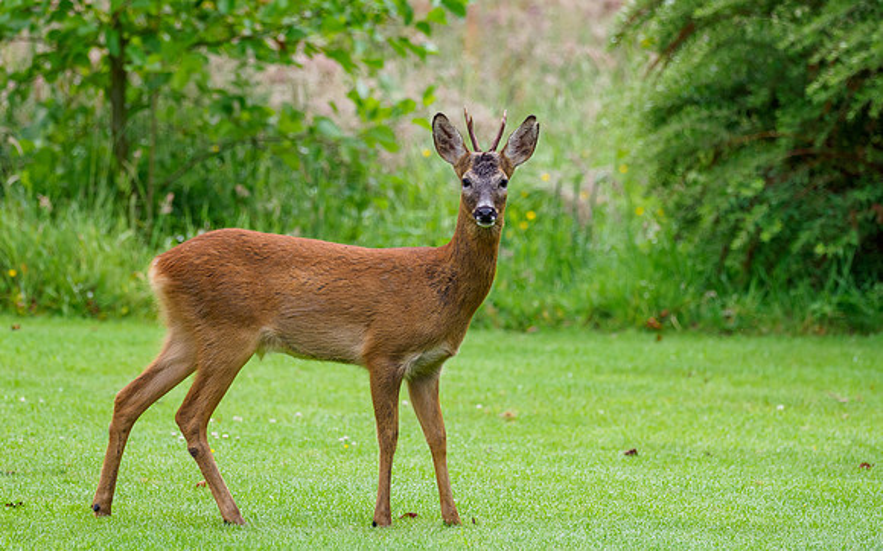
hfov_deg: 3.3
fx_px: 15325
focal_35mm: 637
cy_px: 225
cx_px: 442
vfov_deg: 2.1
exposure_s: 1/1250
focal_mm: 300
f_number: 4
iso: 1250
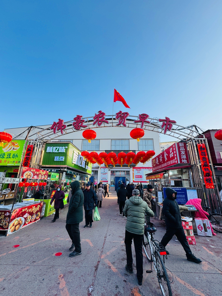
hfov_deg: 85.7
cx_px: 111
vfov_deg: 102.1
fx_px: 120
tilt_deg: +16.3
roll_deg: -0.3
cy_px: 148
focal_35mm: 14
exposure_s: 1/462
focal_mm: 2.22
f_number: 2.2
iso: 40
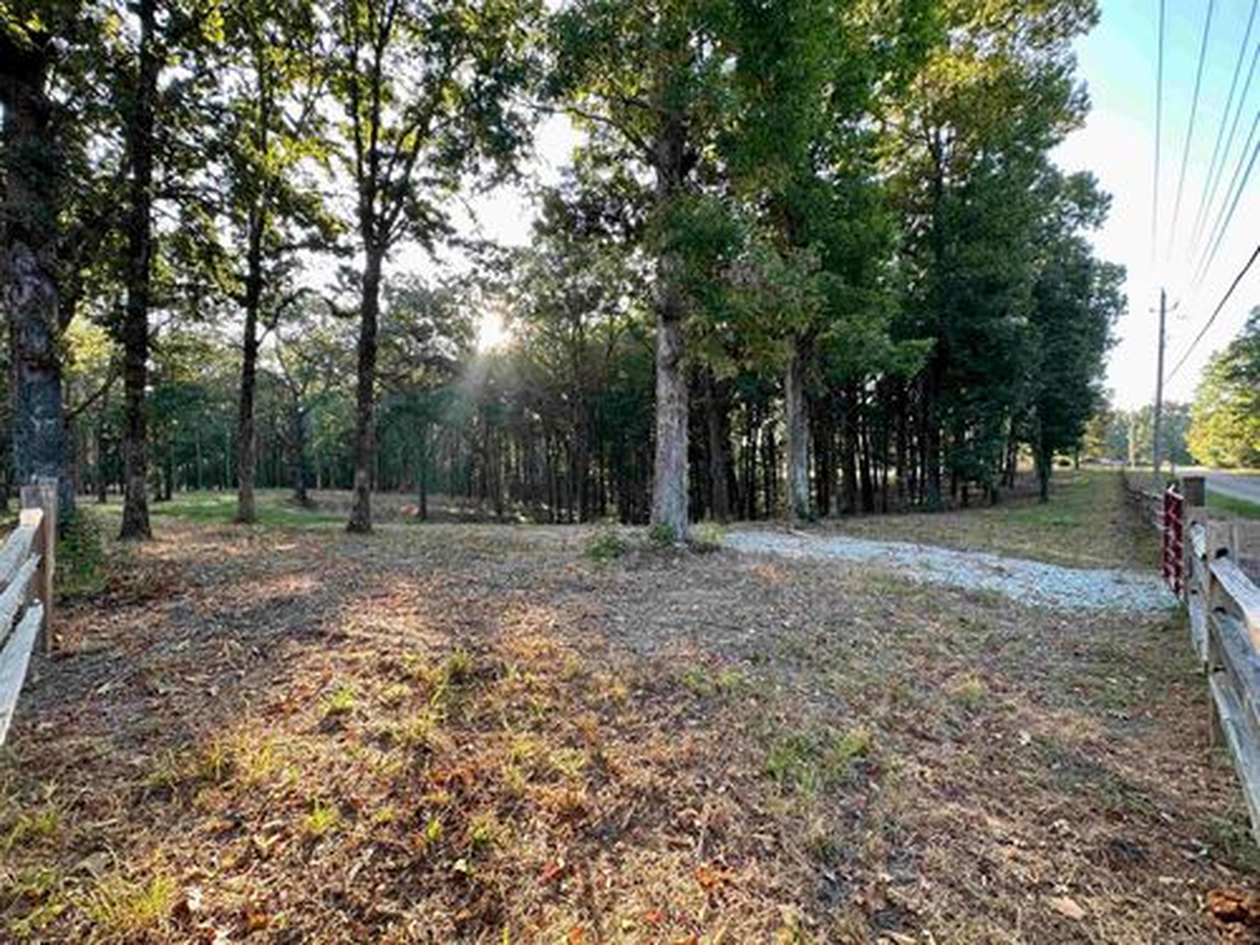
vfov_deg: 85.7
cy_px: 472
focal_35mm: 14
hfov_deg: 102.1
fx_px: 510
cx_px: 630
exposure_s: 1/99
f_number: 2.2
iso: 64
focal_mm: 2.22
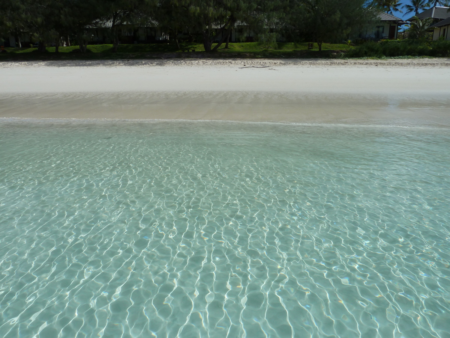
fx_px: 325
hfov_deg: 69.4
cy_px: 169
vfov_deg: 54.9
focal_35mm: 25
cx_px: 225
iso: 80
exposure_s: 1/1000
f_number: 5.6
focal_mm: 4.1
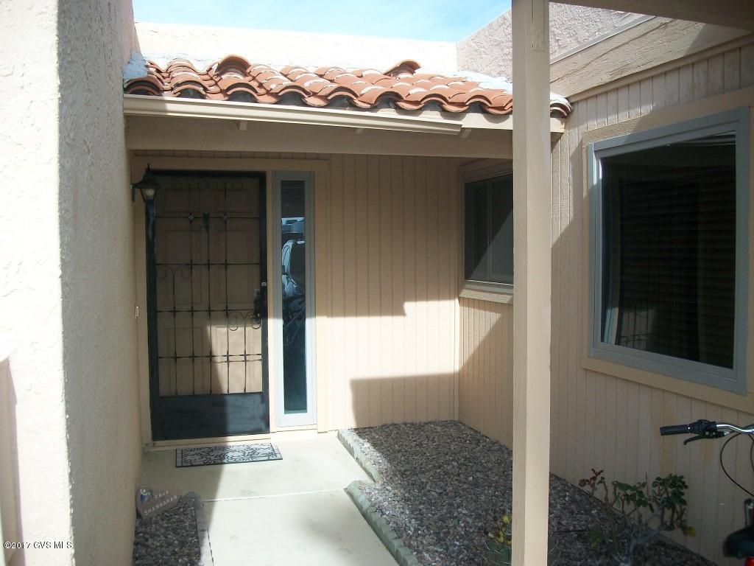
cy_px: 283
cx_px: 377
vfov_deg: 44.2
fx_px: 697
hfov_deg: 56.8
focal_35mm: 32
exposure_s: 1/640
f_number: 2.9
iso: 80
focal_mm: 5.7
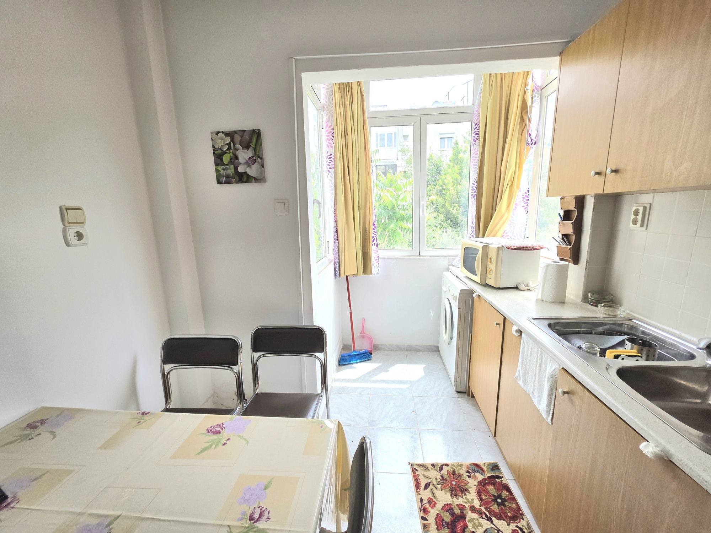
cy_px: 266
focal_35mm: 13
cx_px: 356
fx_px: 267
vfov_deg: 89.9
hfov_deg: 106.2
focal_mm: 2.2
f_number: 1.9
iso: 40
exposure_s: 1/286
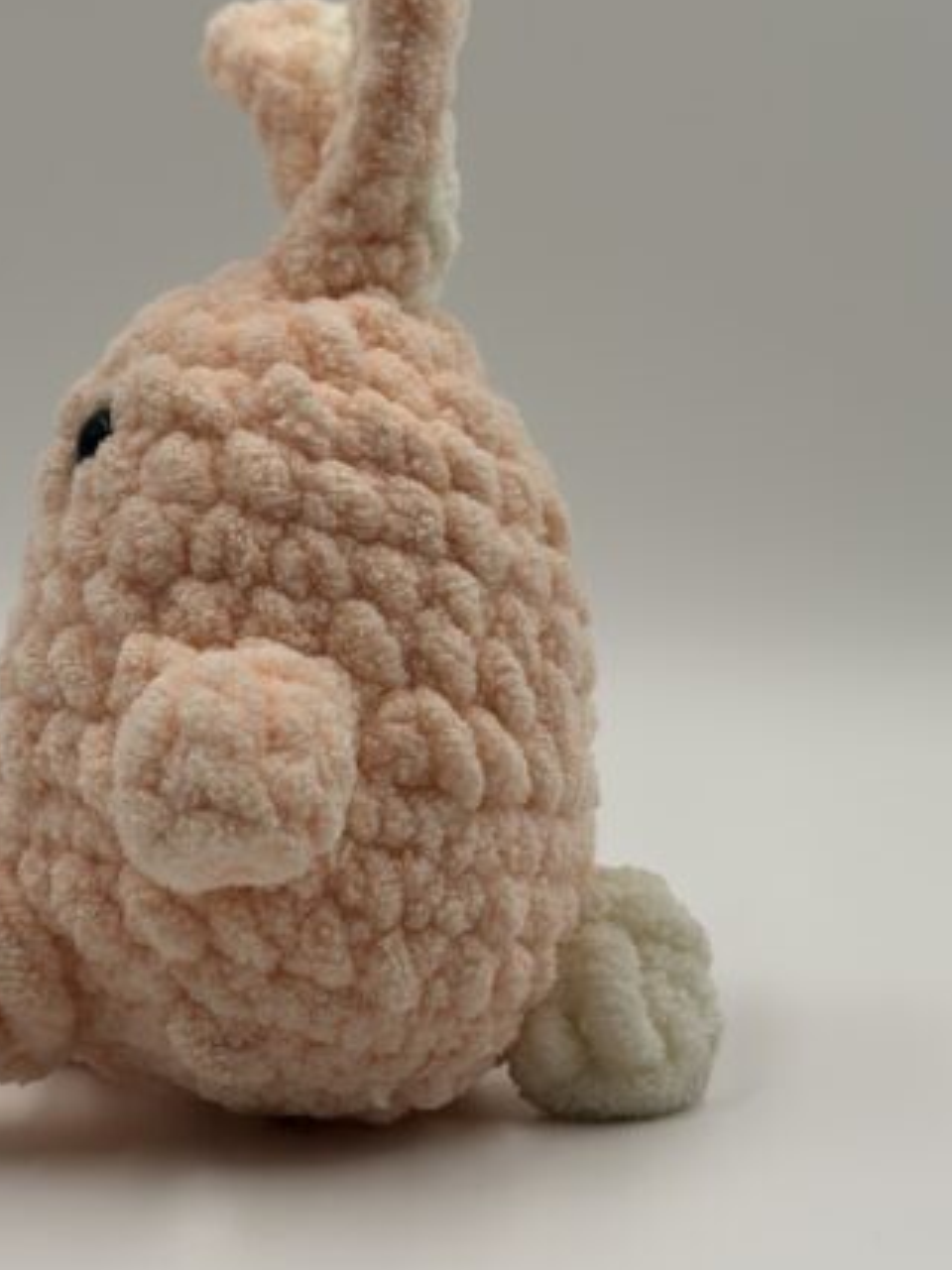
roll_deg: -1.5
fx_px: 3302
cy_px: 636
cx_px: 321
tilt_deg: -13.7
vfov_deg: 21.8
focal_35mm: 90
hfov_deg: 16.4
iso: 80
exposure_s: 1/2203
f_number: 1.78
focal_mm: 6.86
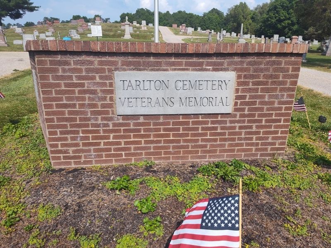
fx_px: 220
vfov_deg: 58.9
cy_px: 124
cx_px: 166
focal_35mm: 23
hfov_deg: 73.9
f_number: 1.8
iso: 100
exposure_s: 1/1421
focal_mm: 5.56
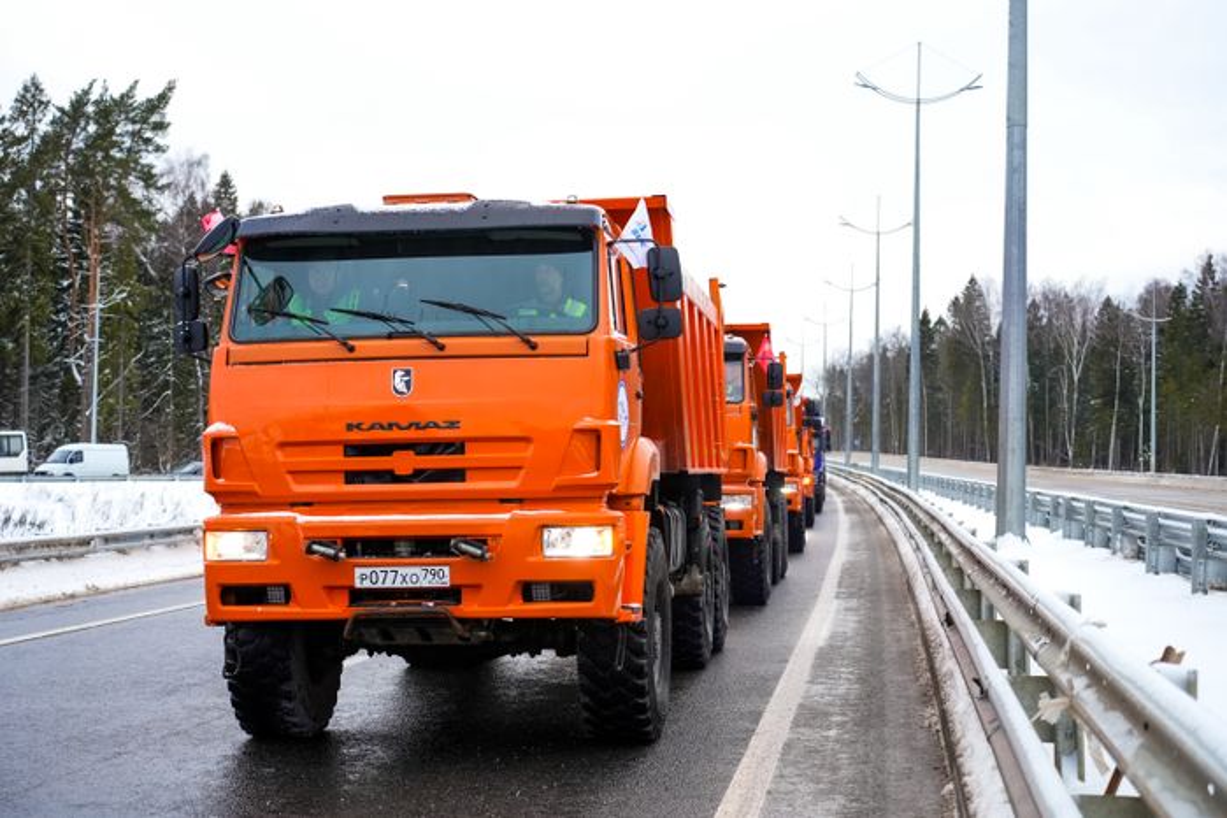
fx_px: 1772
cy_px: 409
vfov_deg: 26.0
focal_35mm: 52
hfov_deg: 38.2
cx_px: 614
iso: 1600
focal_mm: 52
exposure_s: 1/800
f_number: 3.5
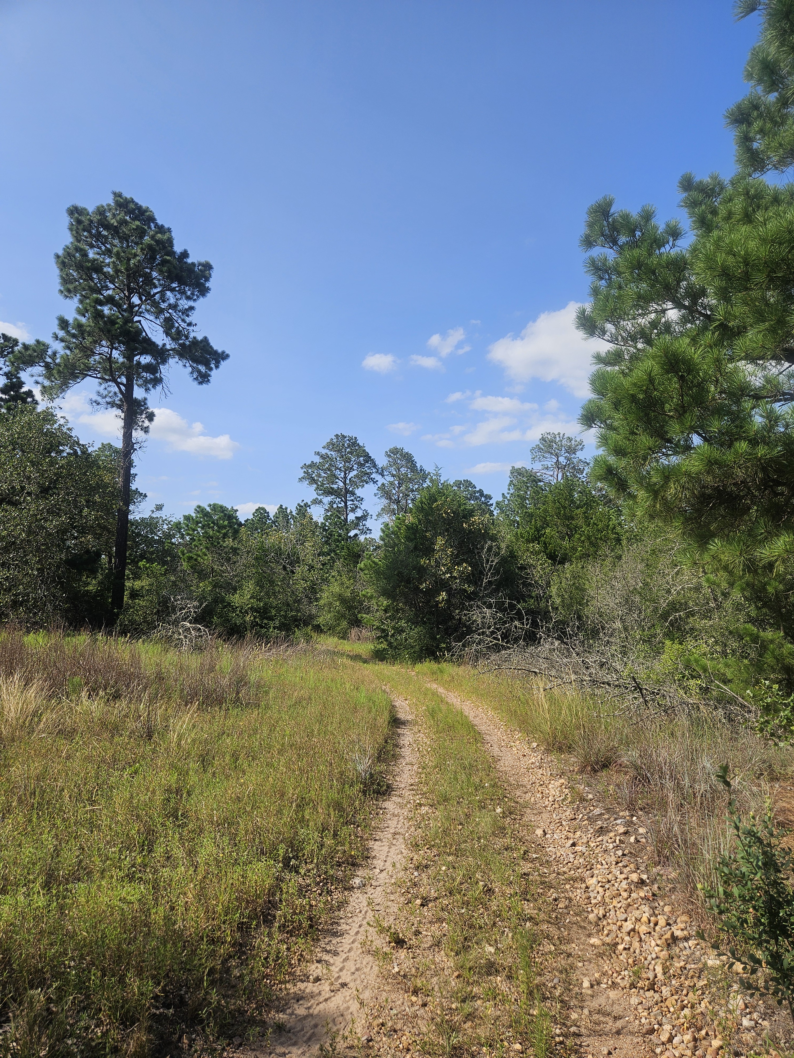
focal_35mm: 23
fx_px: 703
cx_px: 397
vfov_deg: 73.9
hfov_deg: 58.9
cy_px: 529
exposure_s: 1/1894
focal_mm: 5.4
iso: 25
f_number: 1.8
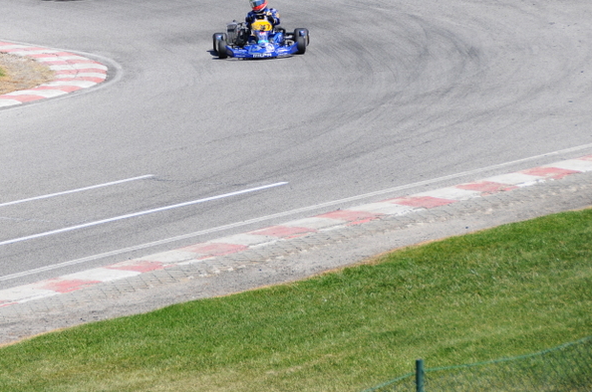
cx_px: 107
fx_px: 4036
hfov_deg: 8.4
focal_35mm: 246
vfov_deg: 5.6
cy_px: 72
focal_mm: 95
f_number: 5.3
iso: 400
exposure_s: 1/2000
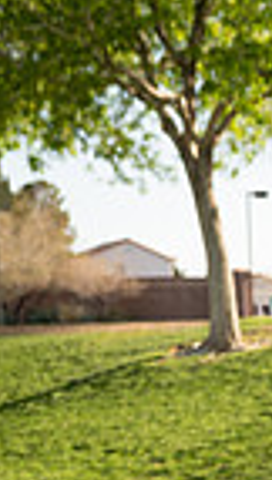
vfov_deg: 14.6
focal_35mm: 138
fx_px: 1760
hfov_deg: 8.5
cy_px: 695
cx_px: 495
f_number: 4
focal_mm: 42
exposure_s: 1/250
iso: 100
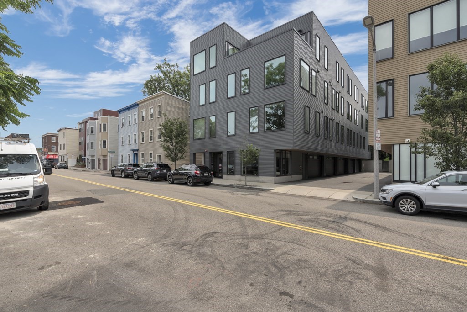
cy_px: 156
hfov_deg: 96.7
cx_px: 234
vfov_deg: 73.8
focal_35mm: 16
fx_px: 208
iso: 320
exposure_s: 1/160
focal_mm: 16
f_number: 11
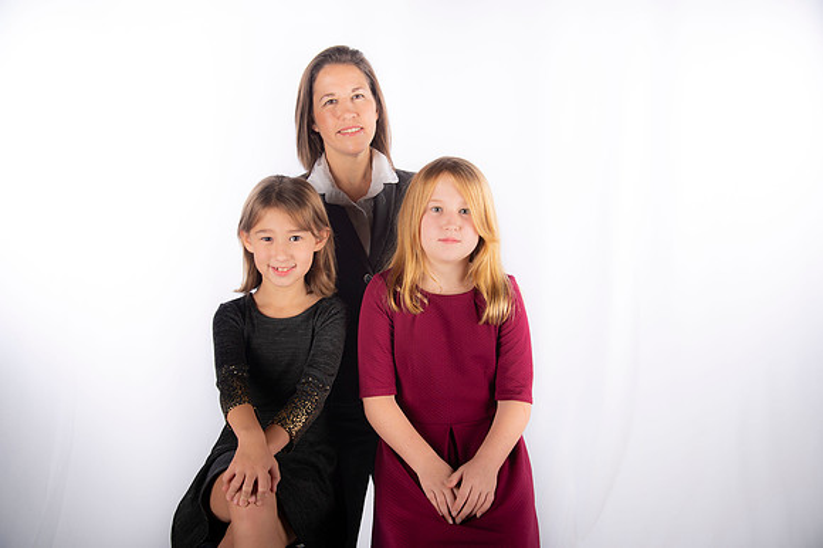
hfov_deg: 44.5
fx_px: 1005
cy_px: 274
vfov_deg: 30.5
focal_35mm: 44
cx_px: 412
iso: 100
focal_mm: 44
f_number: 6.3
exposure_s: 1/200
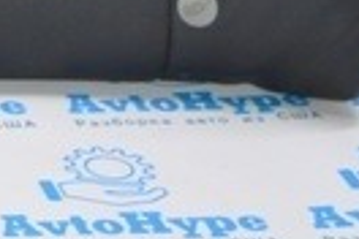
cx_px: -729
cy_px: -629
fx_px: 2661
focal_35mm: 267
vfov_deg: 4.8
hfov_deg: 6.9
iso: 400
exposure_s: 1/60
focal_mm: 23
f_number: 4
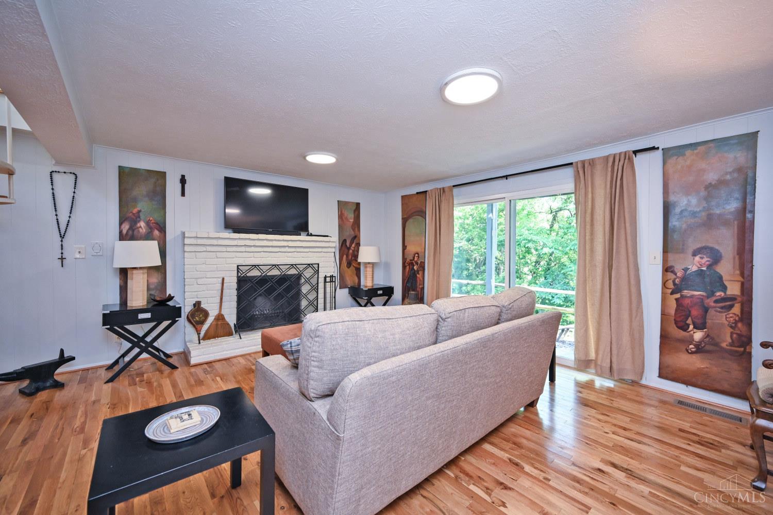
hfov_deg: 104.3
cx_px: 386
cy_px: 258
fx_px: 301
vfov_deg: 81.2
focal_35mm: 14
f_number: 4
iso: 720
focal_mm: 14
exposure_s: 1/60
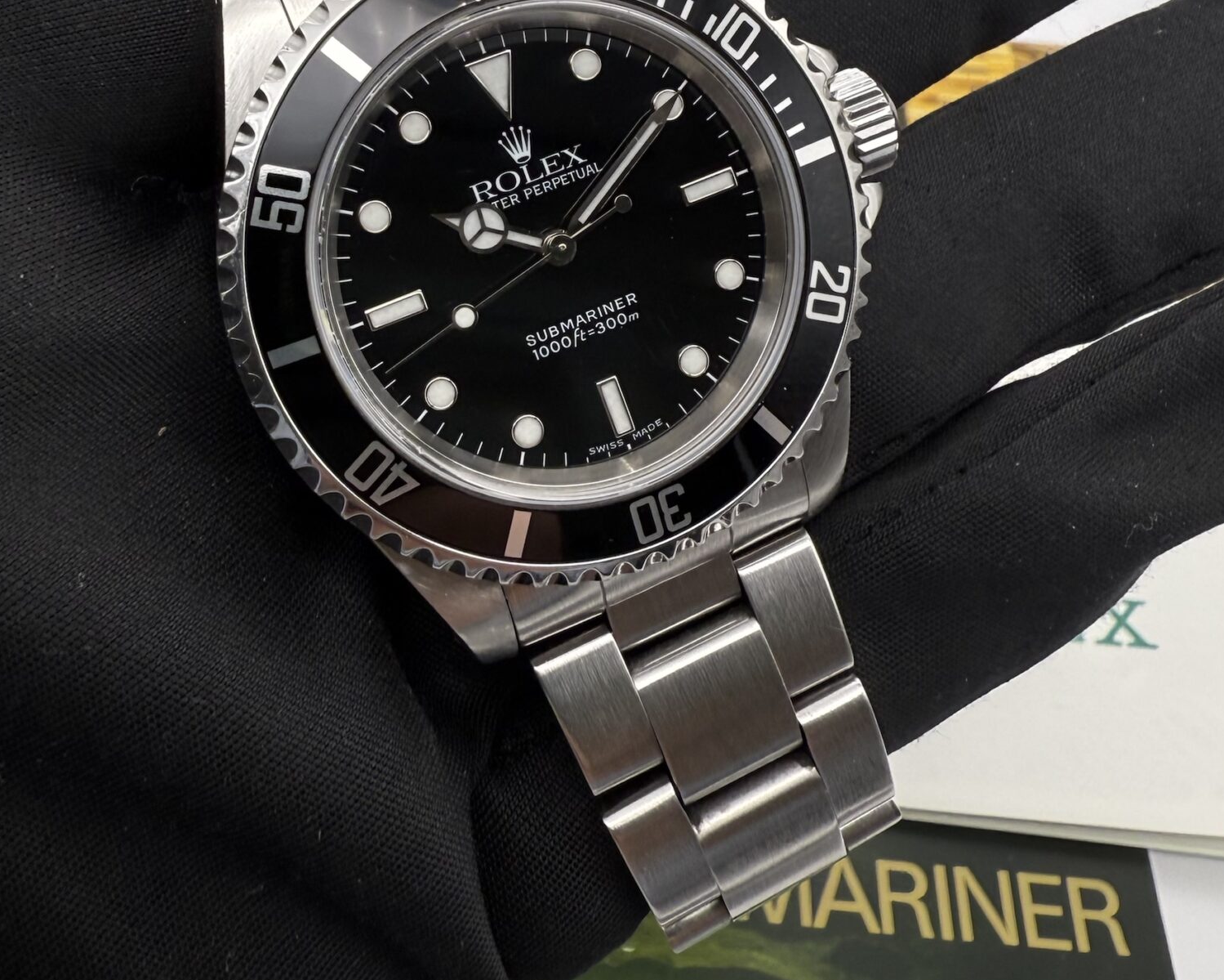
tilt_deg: -47.0
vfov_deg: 36.6
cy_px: 273
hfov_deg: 45.7
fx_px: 1449
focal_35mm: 40
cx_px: 530
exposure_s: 1/182
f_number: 2.2
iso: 50
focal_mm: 2.22
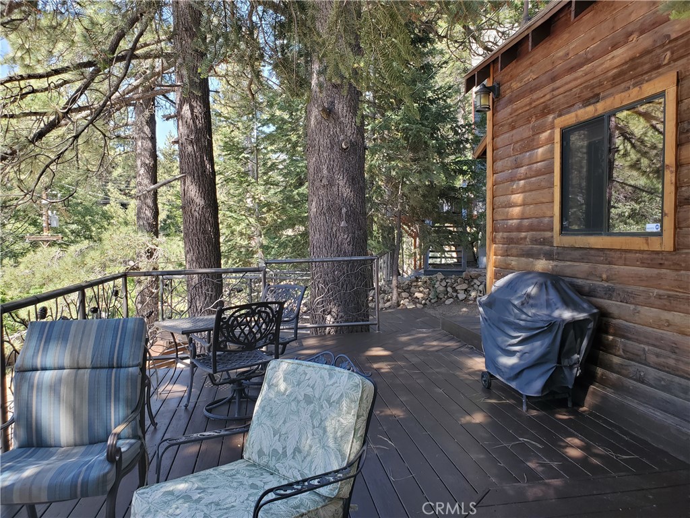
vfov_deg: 53.1
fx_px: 518
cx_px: 345
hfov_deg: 67.3
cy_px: 259
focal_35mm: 26
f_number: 2.4
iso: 50
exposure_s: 1/126
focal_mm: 4.3
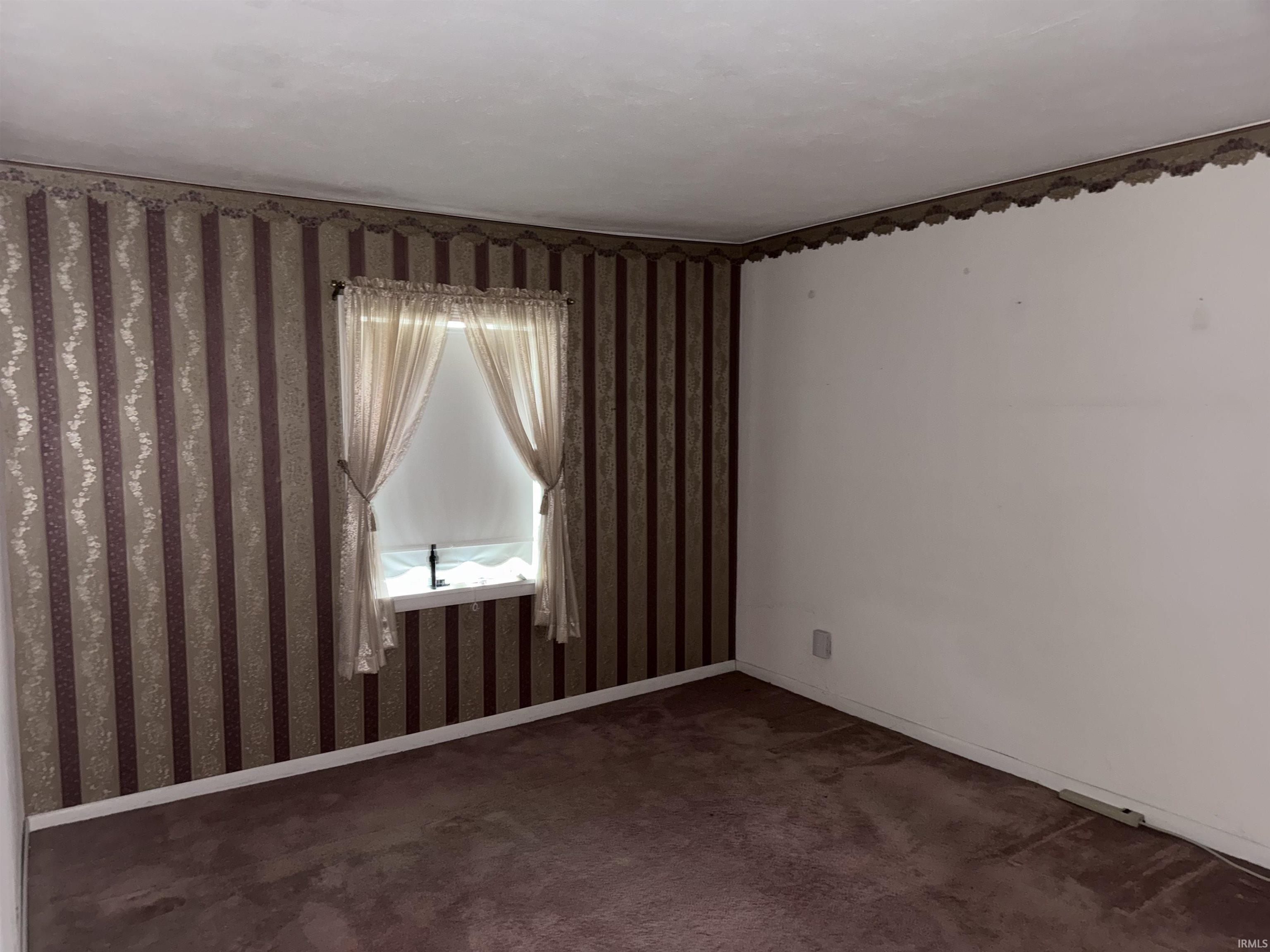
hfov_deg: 71.6
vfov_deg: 56.8
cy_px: 476
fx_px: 881
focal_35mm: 24
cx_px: 635
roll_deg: +0.3
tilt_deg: -6.2
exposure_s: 1/4
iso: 160
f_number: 1.78
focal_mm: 6.76
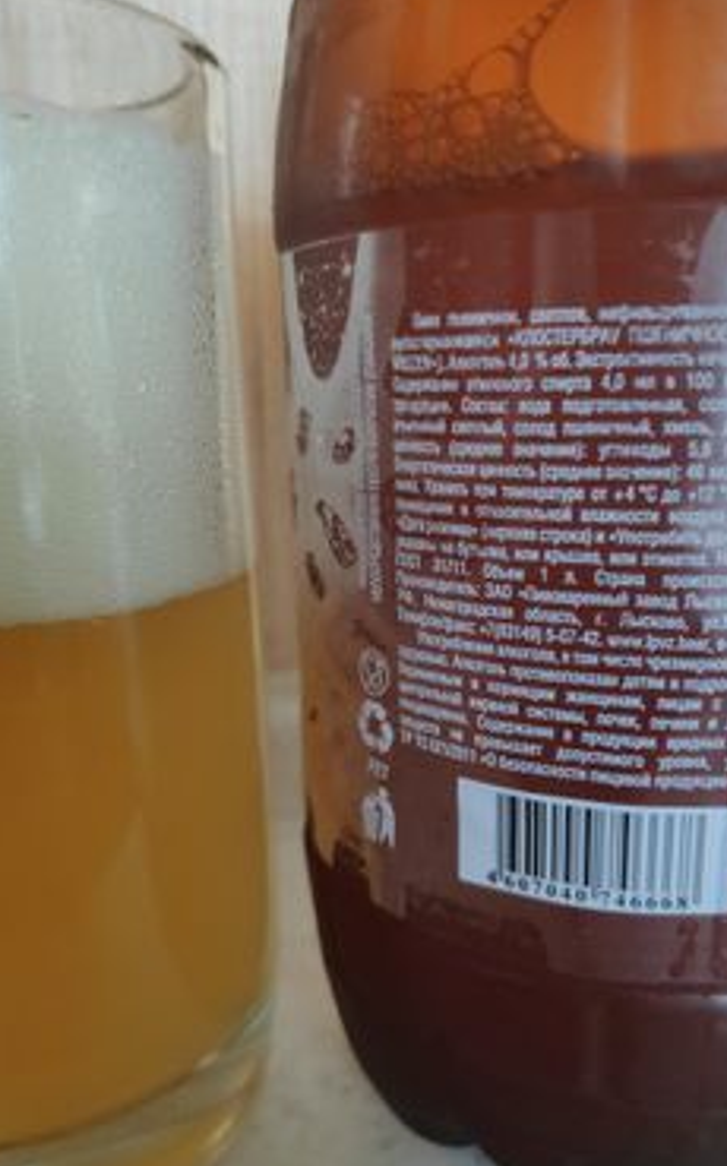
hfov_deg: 52.7
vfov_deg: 77.2
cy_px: 594
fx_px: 731
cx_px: 414
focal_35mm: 23
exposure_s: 1/25
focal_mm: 3.94
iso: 437
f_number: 1.9
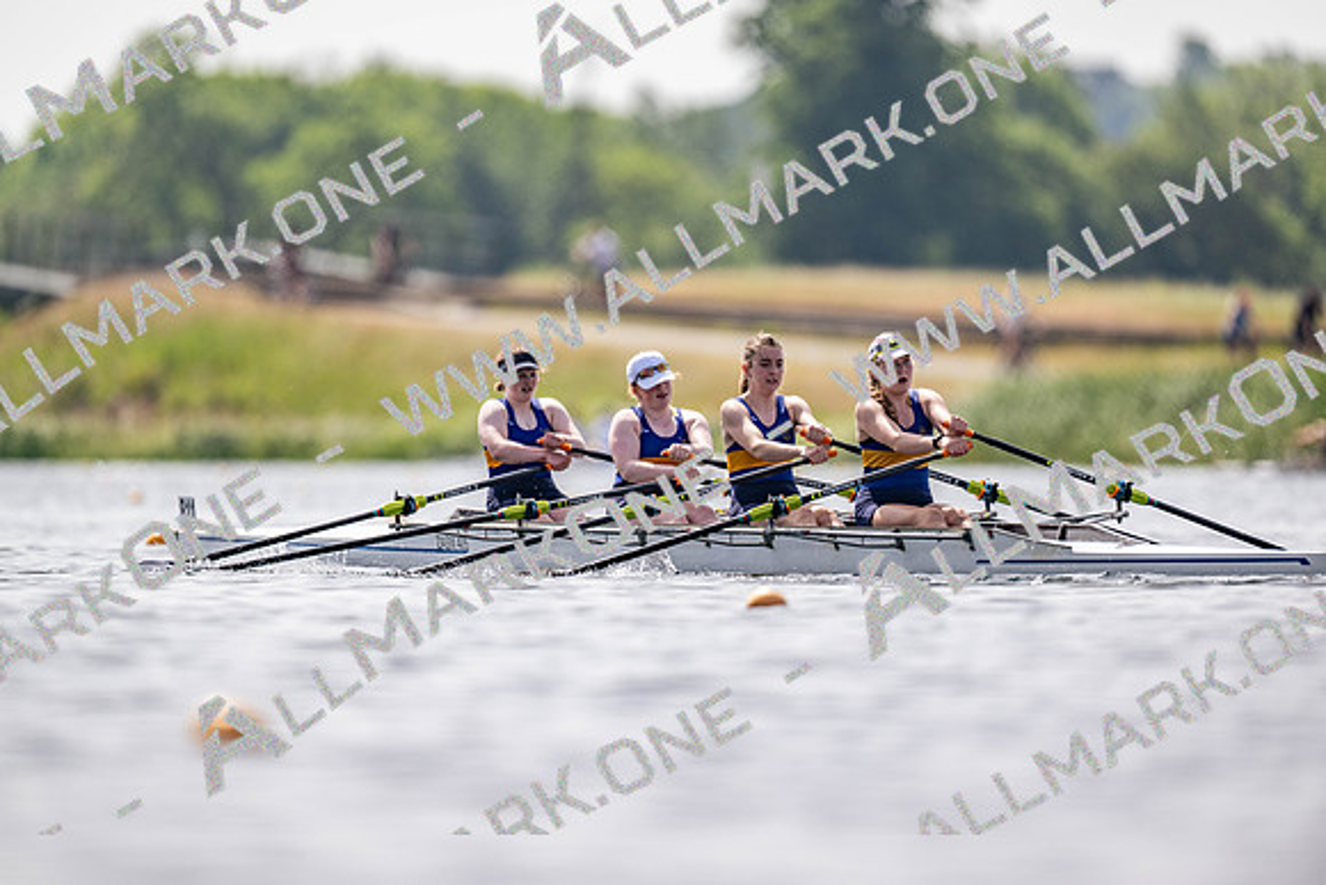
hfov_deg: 3.4
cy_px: 442
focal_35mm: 600
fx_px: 22104
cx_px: 663
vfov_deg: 2.3
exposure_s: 1/2500
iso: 140
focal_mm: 600
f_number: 4
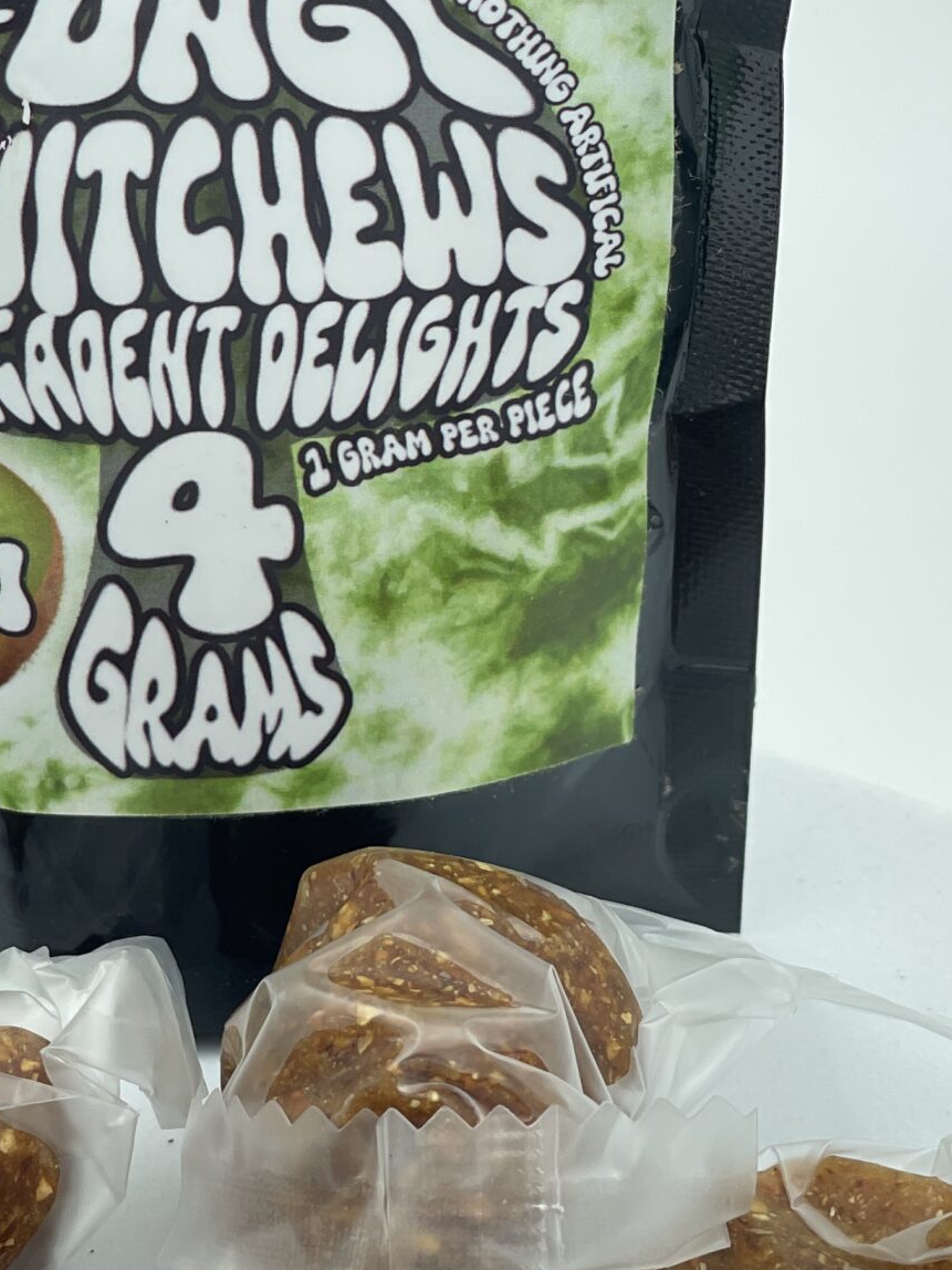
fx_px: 4254
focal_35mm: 116
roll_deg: -0.3
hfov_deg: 12.7
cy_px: 511
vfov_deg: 17.0
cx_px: 268
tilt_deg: -31.6
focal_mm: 6
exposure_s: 1/209
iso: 25
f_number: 2
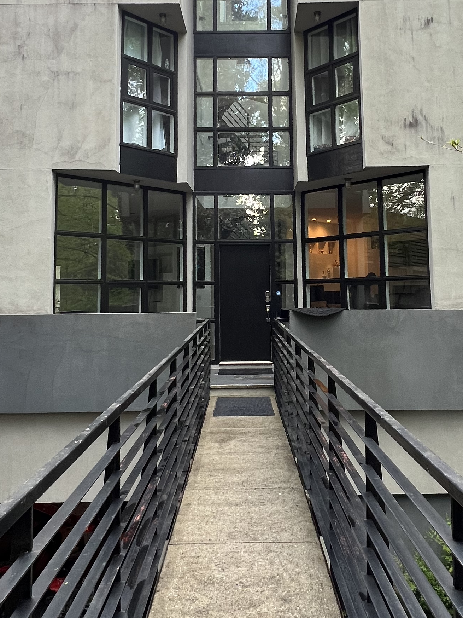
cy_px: 236
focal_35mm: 30
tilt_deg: +7.3
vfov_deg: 59.3
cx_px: 248
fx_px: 535
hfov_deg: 46.8
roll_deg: +1.0
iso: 160
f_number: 1.8
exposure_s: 1/99
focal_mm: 1.57
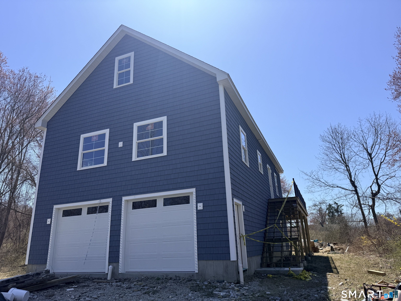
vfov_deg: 56.8
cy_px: 150
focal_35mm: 24
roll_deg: +2.0
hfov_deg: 71.6
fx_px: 278
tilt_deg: +18.2
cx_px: 200
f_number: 1.78
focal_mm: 6.76
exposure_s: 1/6711
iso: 80
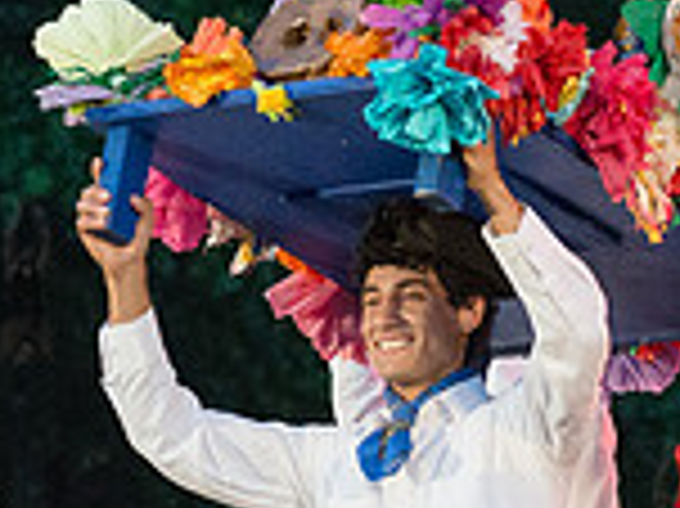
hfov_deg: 6.8
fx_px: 5692
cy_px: 519
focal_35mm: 290
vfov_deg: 5.1
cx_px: 522
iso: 4000
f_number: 2.8
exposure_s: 1/1250
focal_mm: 70
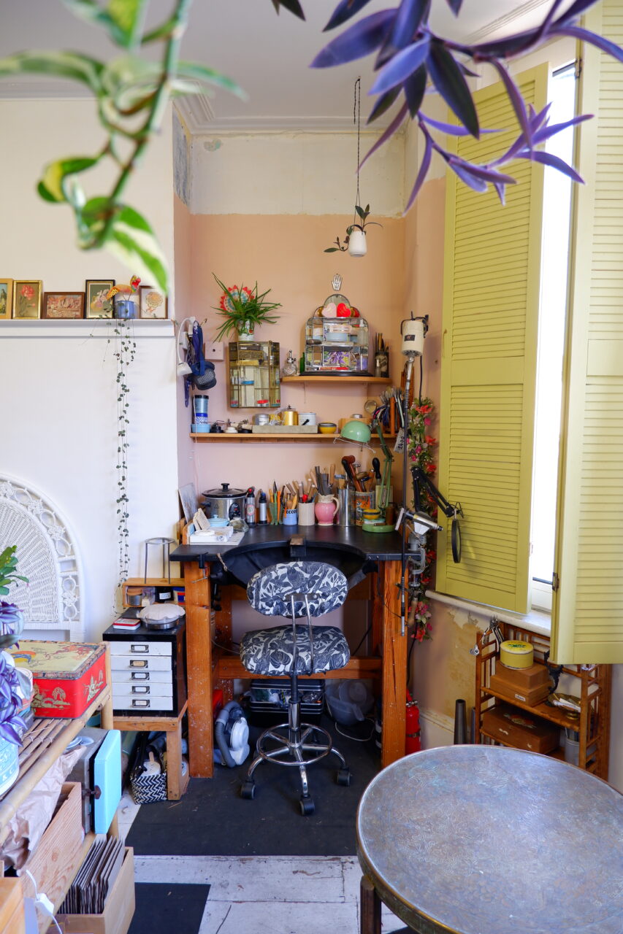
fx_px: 597
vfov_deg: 76.1
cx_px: 312
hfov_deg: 55.1
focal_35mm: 23
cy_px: 467
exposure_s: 1/28
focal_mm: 15
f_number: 3.5
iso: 200
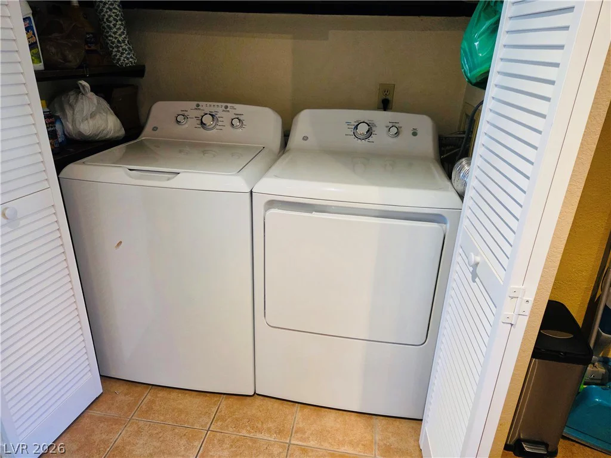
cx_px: 306
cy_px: 229
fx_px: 406
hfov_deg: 73.9
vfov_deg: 58.9
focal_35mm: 23
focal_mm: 5.4
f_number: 1.8
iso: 320
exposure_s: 1/120
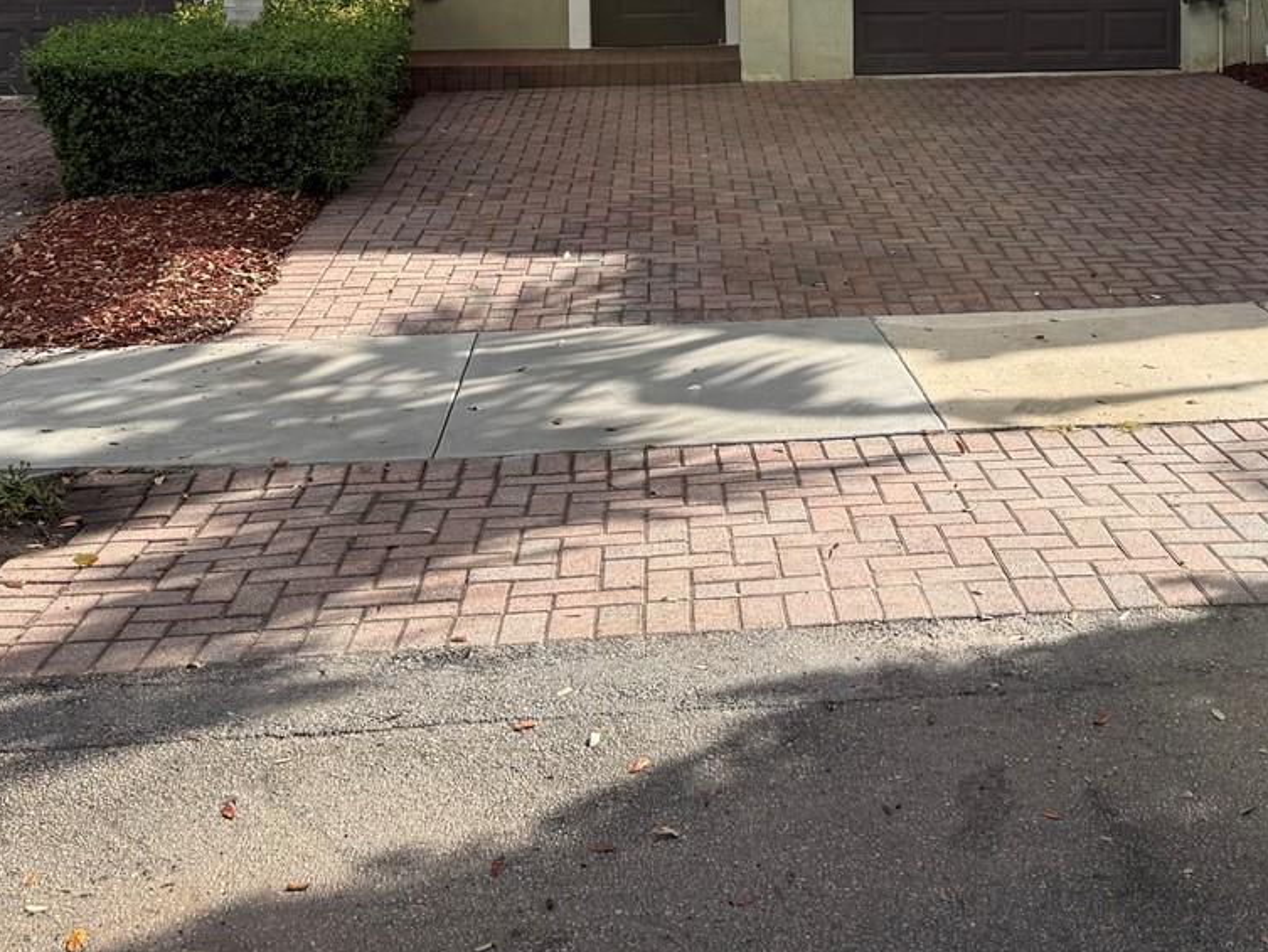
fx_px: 1868
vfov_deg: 26.9
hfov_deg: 36.9
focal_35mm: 51
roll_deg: +1.2
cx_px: 882
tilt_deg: -2.5
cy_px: -15
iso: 80
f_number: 1.78
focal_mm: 6.76
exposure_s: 1/2525
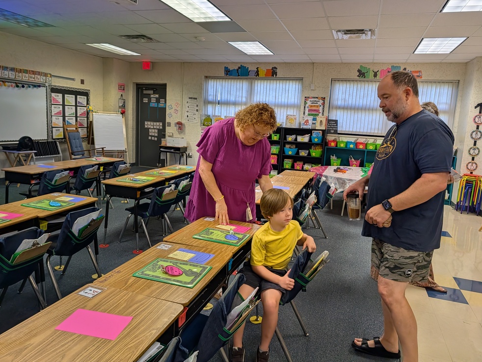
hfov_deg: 69.4
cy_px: 181
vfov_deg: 54.9
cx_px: 236
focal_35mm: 25
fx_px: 348
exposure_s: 1/704
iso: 503
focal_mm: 6.9
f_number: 1.68
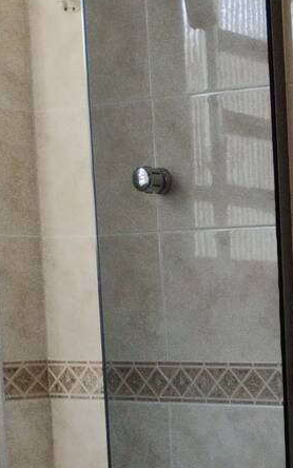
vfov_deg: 21.0
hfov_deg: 11.8
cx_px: 633
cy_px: 457
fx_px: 1225
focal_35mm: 96
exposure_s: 1/60
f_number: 1.8
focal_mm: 4.26
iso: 1491
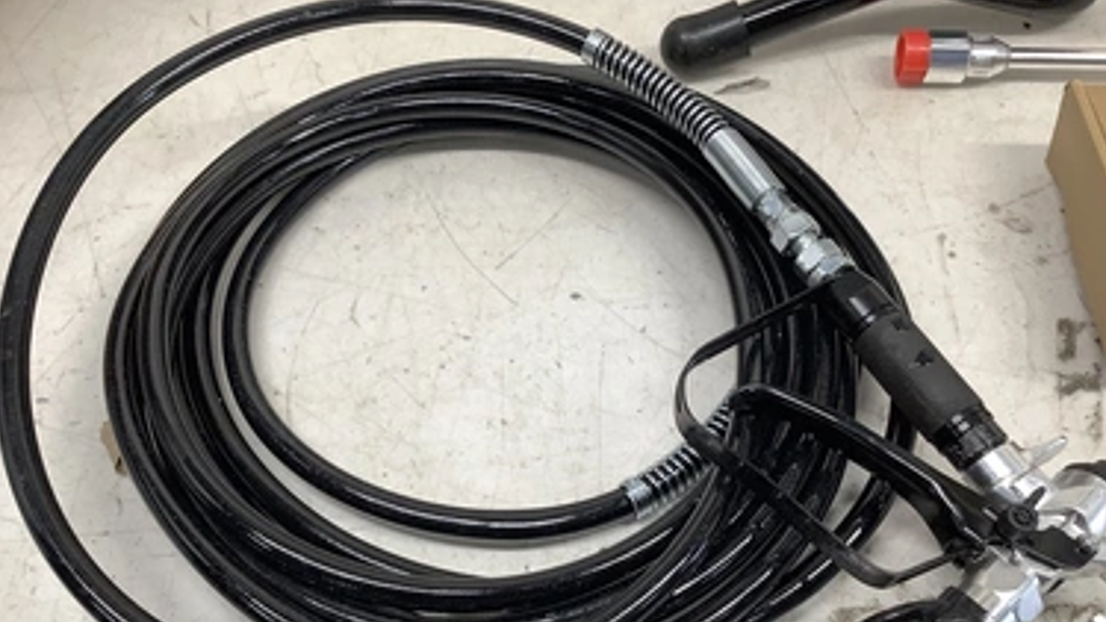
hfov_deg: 55.3
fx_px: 1056
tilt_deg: -54.3
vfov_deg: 32.7
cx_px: 578
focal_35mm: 36
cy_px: 380
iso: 50
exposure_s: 1/60
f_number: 2.4
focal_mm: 3.3
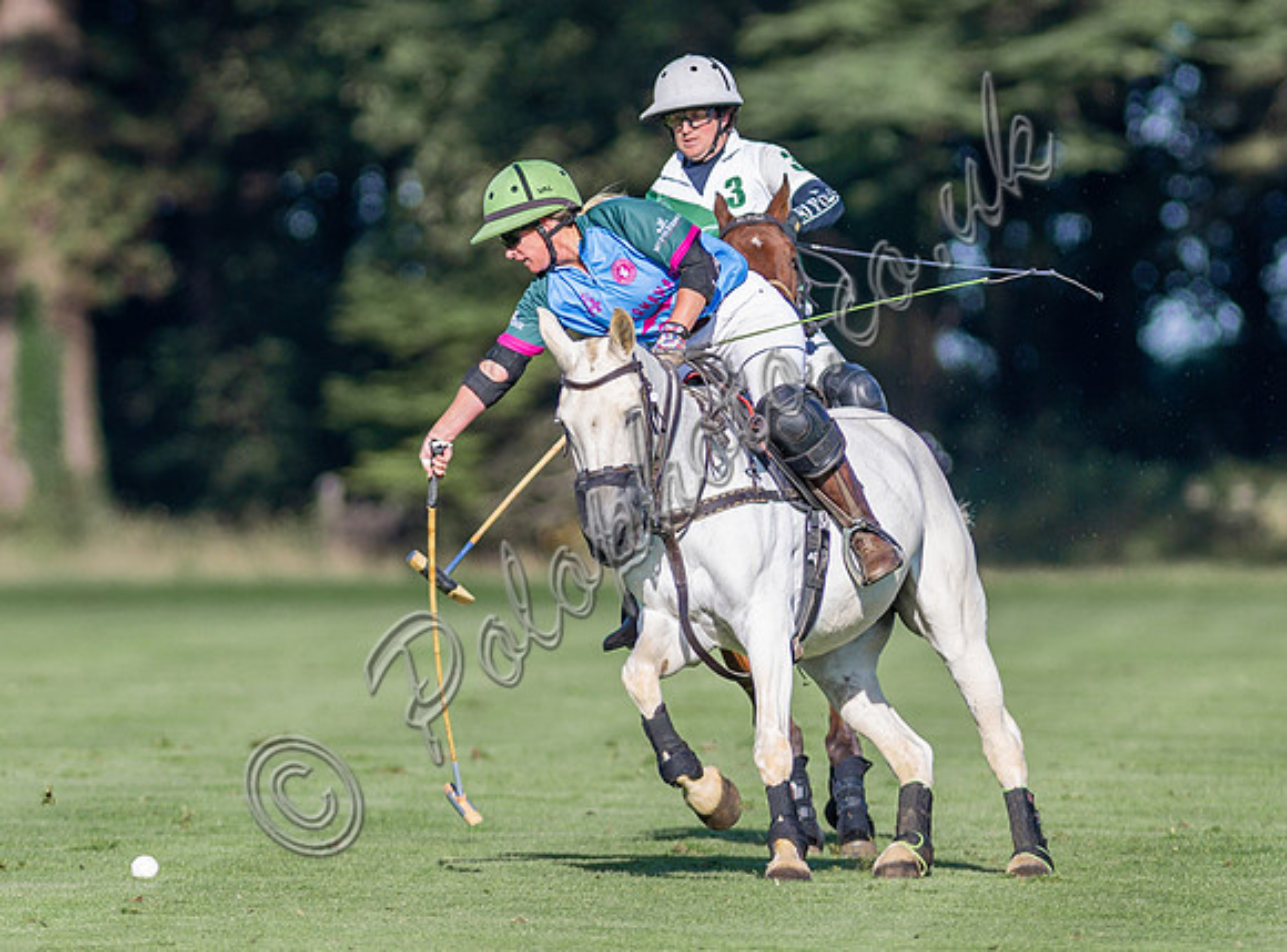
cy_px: 363
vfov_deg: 1.6
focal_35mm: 948
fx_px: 35086
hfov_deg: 2.1
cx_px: 618
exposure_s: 1/2500
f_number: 3.2
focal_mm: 300
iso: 160
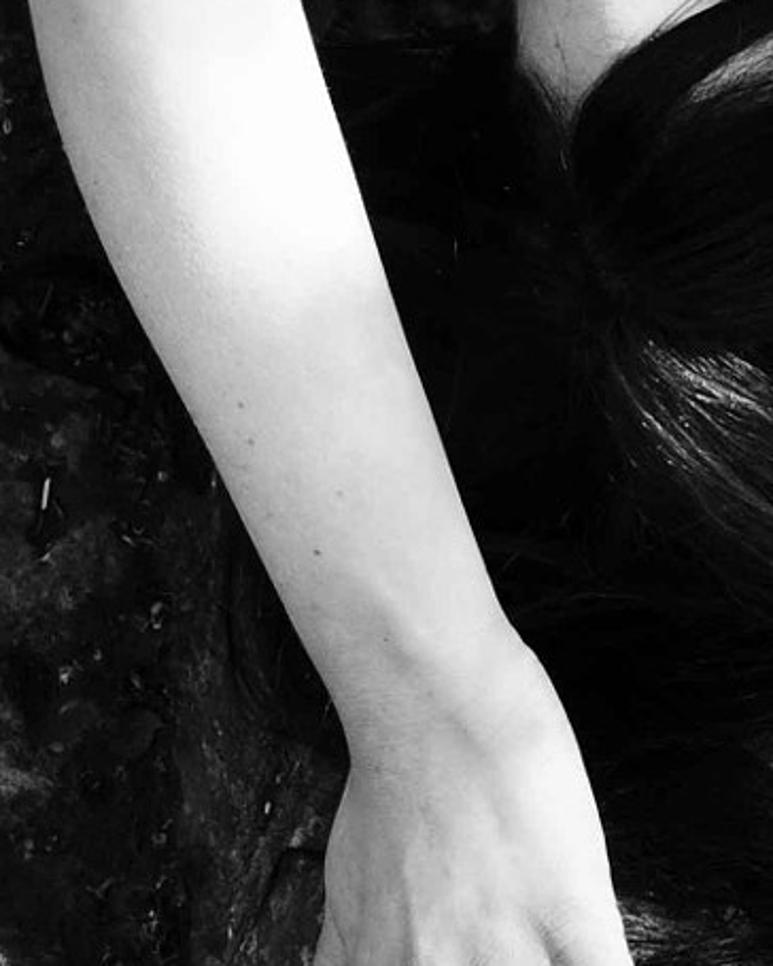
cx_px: 775
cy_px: -673
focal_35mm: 152
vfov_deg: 11.9
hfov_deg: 10.1
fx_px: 4347
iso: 250
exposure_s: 1/50
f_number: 6.3
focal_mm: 24
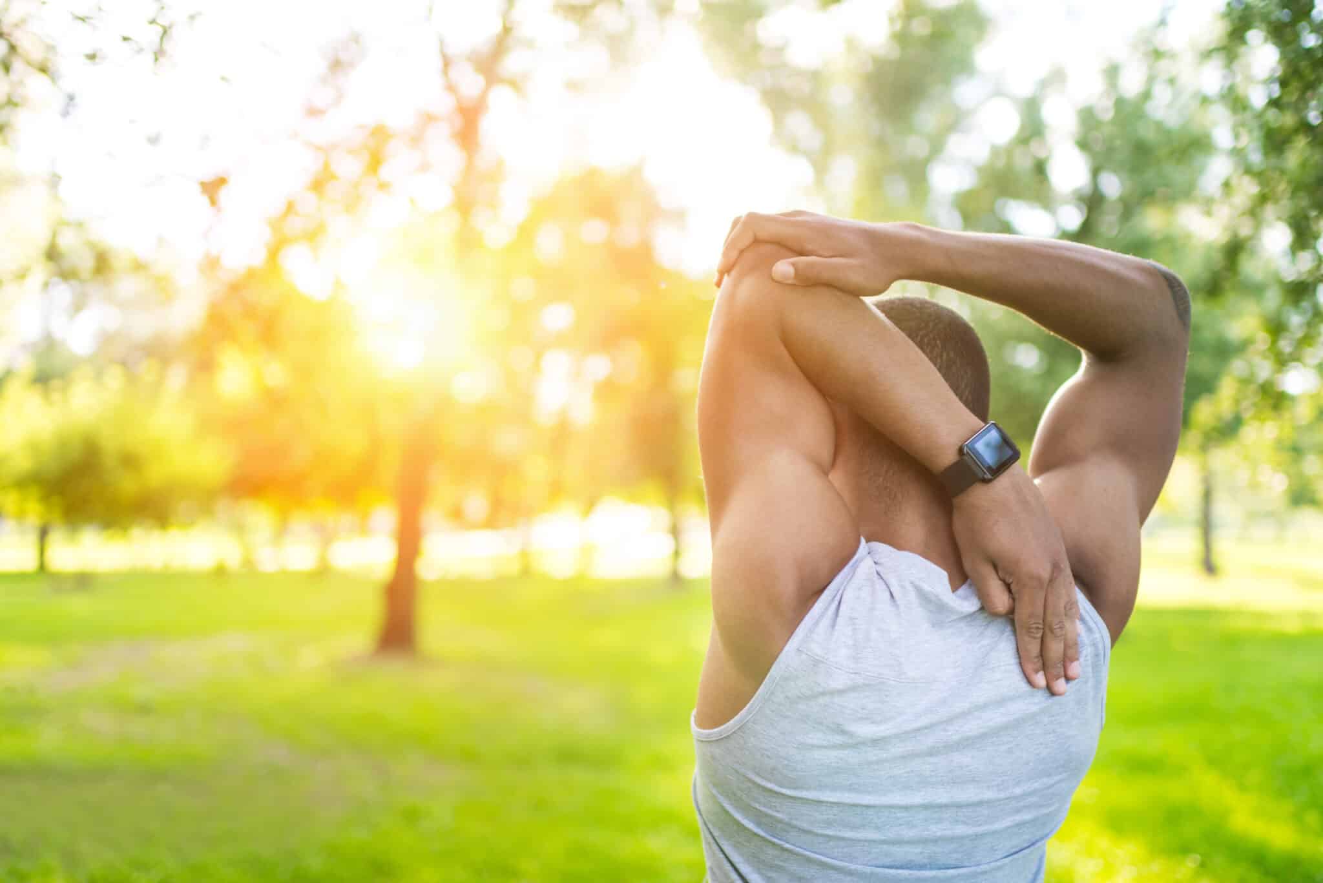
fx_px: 1287
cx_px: 662
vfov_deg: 37.9
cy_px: 442
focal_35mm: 35
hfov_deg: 54.4
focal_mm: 35
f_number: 1.4
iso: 200
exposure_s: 1/1000
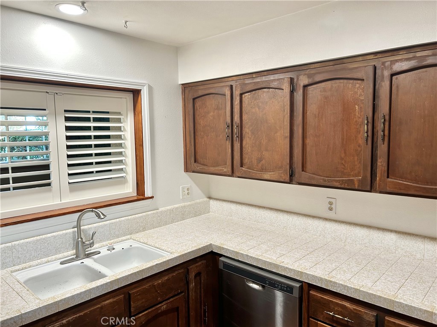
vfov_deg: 53.1
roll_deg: +0.7
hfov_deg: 67.3
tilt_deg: -4.5
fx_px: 328
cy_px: 164
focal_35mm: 26
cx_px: 218
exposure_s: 1/60
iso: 100
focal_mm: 5.7
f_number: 1.5
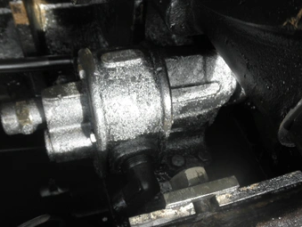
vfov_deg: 42.9
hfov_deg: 55.3
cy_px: 133
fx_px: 288
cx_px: 148
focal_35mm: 33
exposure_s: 1/50
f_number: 3
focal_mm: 5
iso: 64
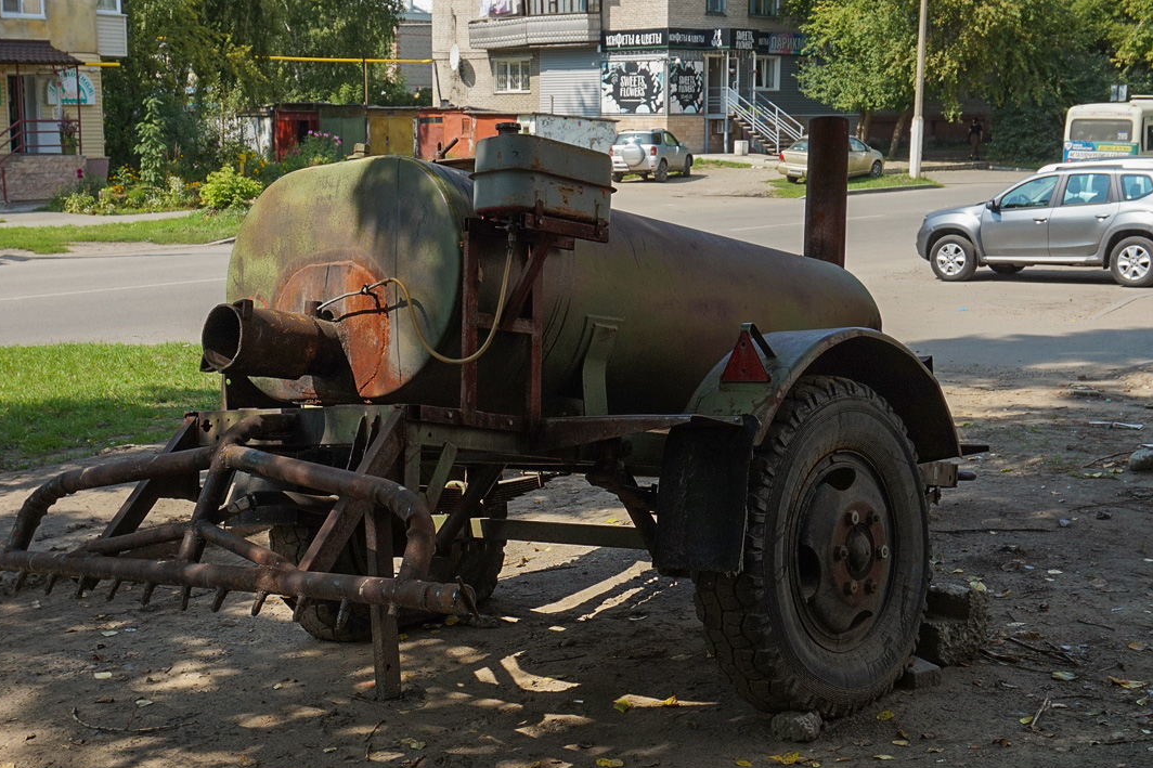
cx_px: 539
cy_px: 363
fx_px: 1409
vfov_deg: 30.5
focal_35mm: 44
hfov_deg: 44.5
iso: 250
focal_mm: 26
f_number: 8
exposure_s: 1/500
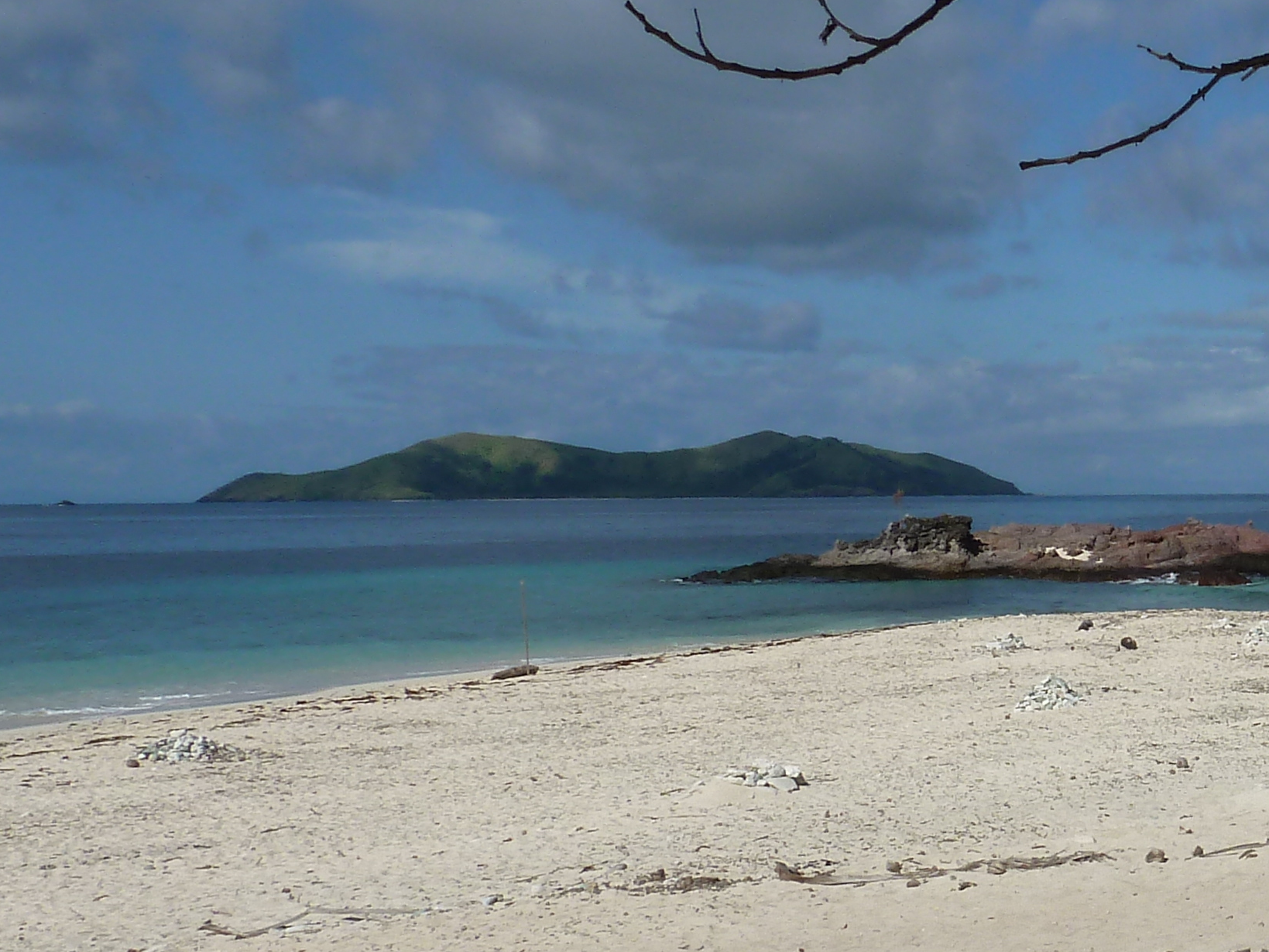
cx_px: 1336
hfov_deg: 29.1
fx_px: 2237
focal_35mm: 61
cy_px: 603
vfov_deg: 24.0
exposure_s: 1/800
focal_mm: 4.1
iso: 80
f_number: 5.6
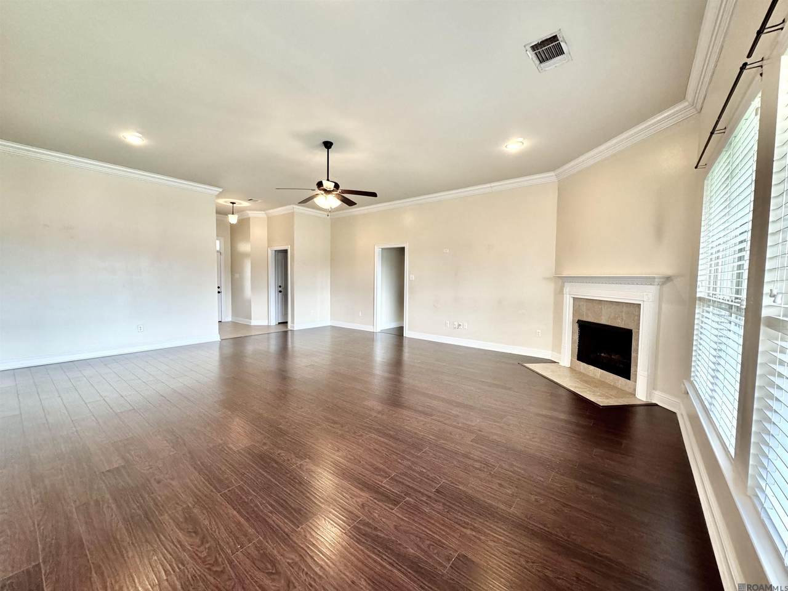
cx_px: 394
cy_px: 296
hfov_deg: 102.1
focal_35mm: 14
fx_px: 319
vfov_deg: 85.7
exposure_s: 1/120
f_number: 2.2
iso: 320
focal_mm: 2.22
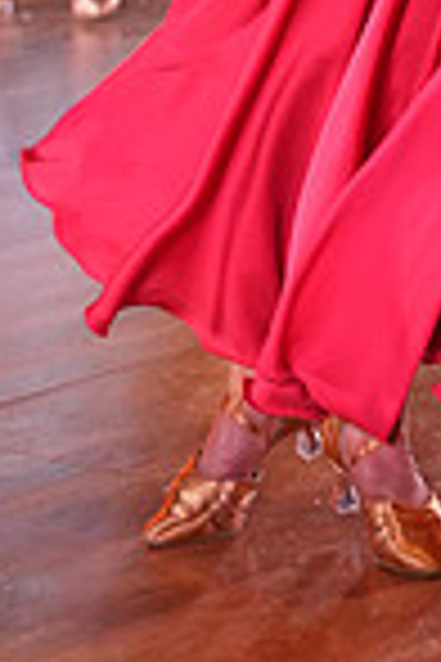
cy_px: -401
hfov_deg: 7.2
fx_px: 3417
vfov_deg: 10.6
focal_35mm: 186
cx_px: 704
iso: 2000
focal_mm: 47
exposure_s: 1/200
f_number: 4.5
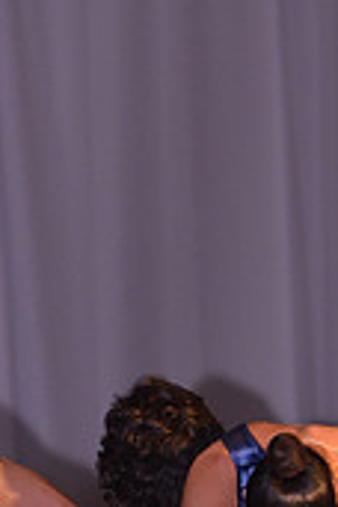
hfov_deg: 2.4
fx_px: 8125
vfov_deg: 3.6
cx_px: 251
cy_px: 688
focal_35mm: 577
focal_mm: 170
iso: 1600
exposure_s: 1/250
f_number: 5.6
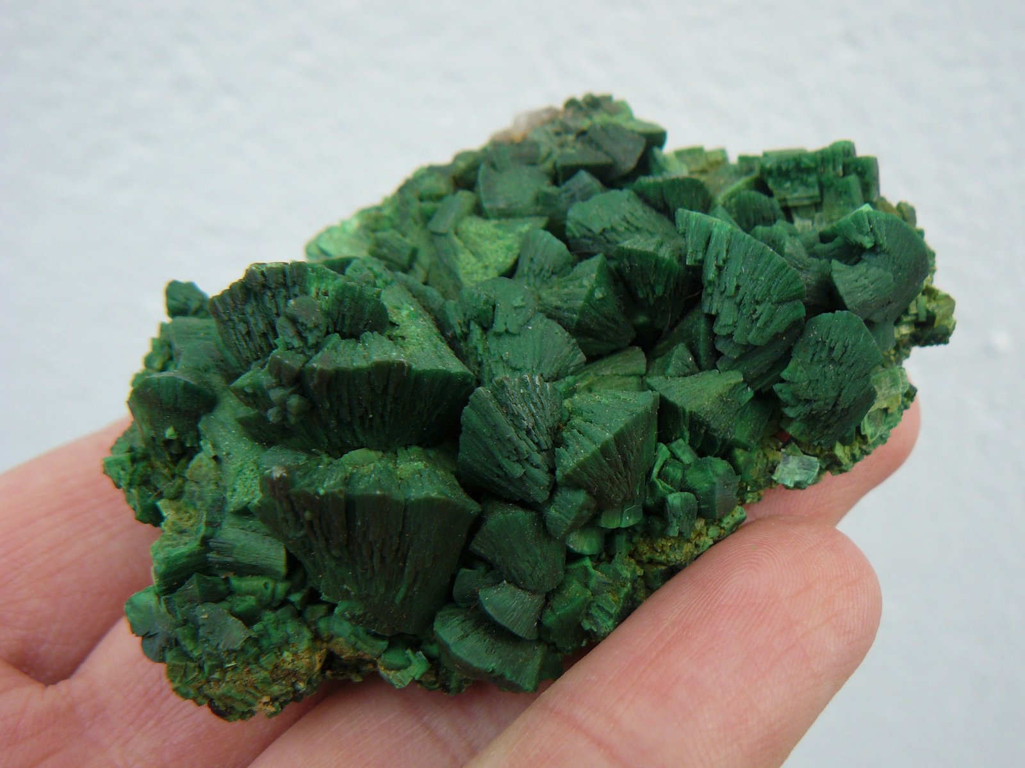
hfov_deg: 51.4
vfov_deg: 39.7
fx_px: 1066
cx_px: 512
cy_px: 384
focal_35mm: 36
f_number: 3.6
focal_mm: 6
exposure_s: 1/100
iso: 100
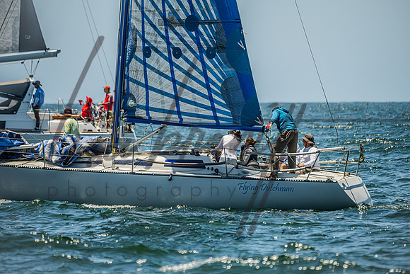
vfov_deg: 4.4
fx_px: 3546
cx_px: 209
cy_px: 137
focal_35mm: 311
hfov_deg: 6.6
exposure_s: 1/1250
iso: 320
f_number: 5.6
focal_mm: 300
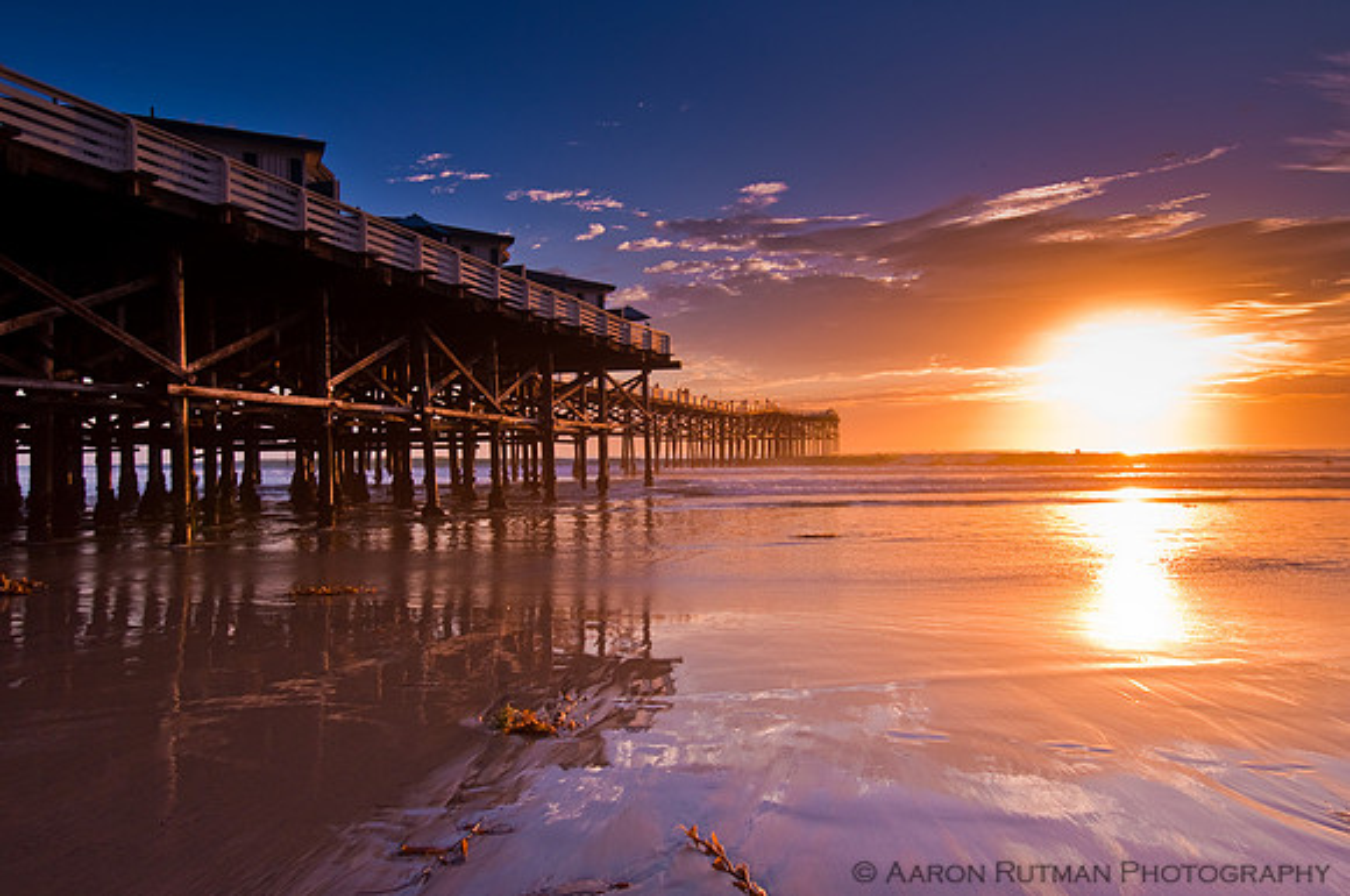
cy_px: 448
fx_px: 843
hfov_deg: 77.4
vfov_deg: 56.0
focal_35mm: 22
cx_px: 675
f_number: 9
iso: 200
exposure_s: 1/320
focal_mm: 15
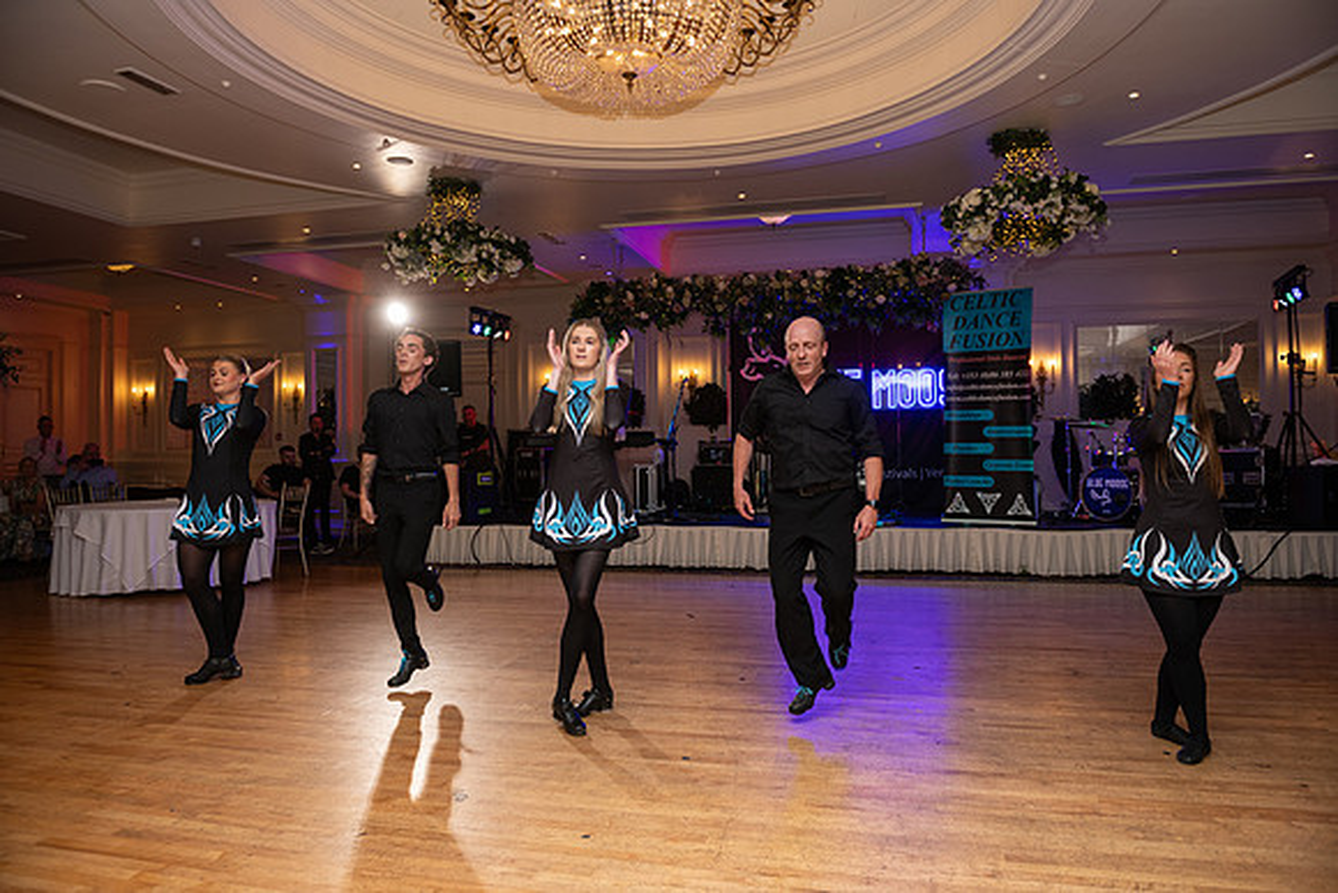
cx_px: 669
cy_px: 446
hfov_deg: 73.7
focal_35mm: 24
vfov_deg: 53.2
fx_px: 892
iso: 500
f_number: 3.5
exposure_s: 1/160
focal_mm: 24
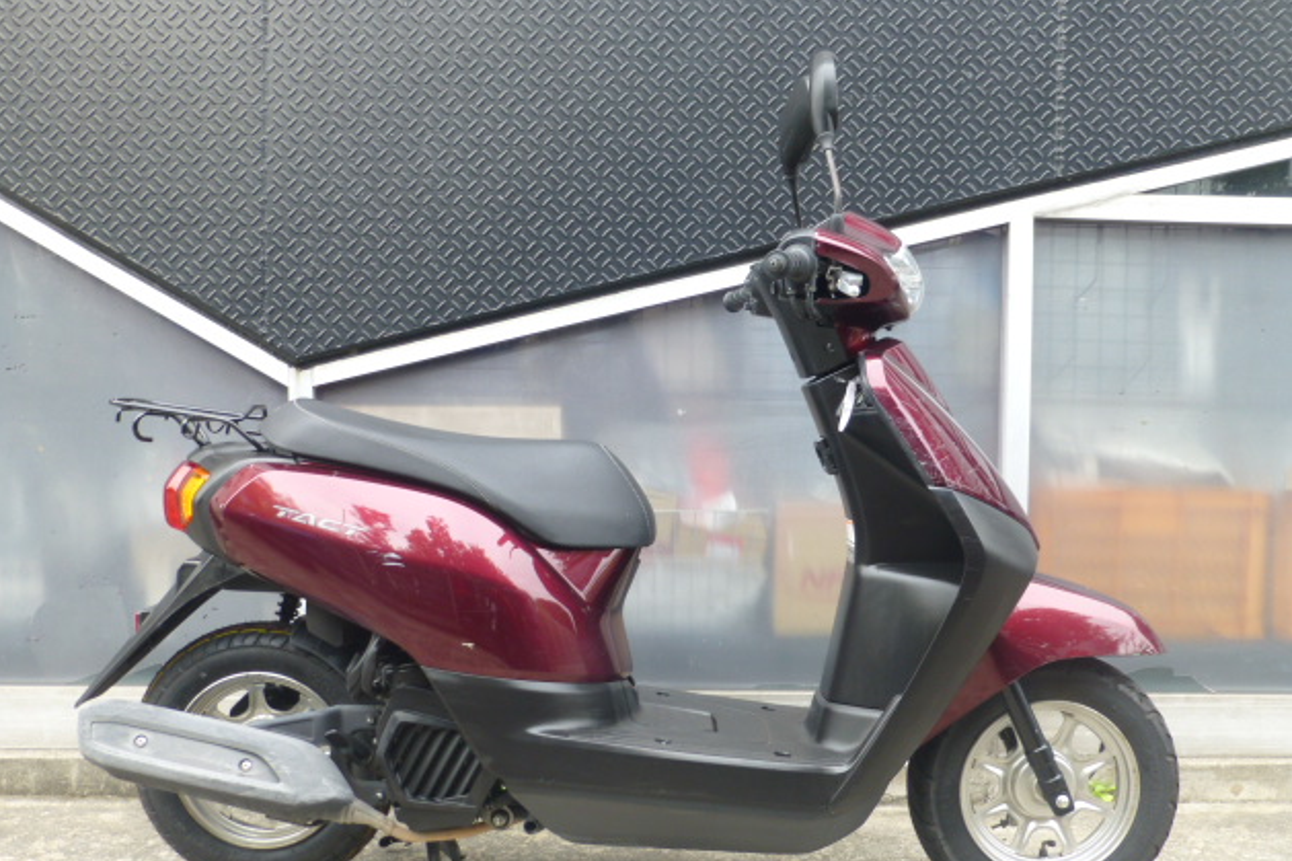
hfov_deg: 53.1
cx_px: 637
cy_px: 475
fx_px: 1292
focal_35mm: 36
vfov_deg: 36.8
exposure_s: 1/30
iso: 100
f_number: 3.7
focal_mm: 6.1
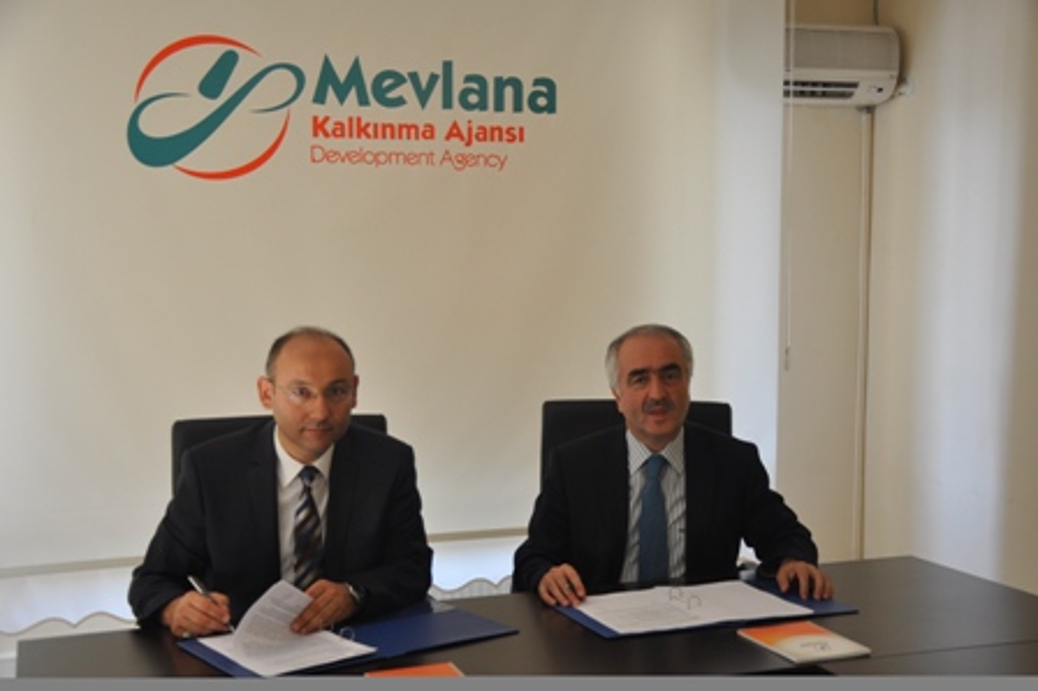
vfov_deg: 28.0
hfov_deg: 41.1
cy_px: 346
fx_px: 1383
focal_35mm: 48
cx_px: 519
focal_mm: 32
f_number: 5
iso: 400
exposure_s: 1/25
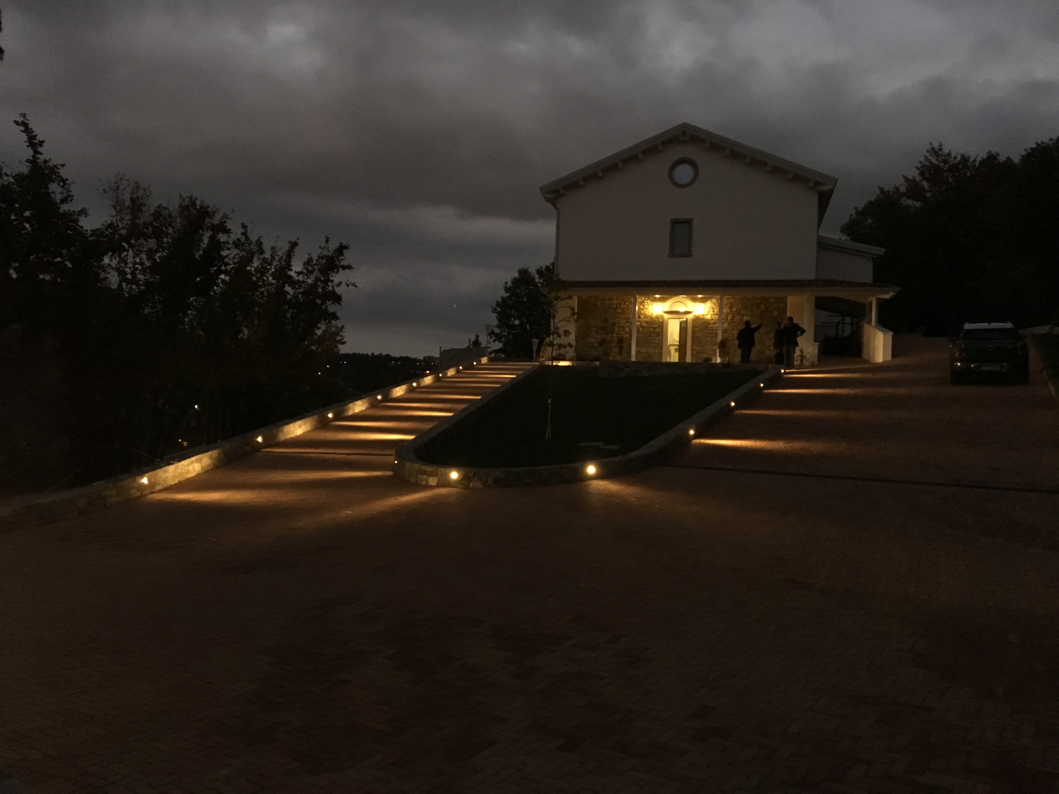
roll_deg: -1.7
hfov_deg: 61.7
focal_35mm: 29
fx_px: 887
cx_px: 530
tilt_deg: +1.4
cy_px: 397
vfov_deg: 48.2
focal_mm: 4.15
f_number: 2.2
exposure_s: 1/17
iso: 250
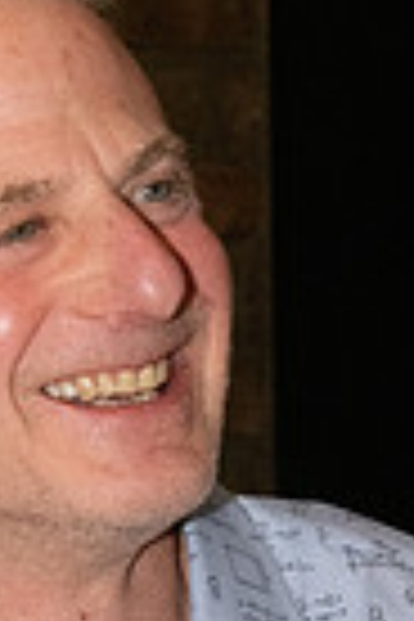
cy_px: 495
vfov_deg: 5.4
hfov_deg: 3.6
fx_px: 6572
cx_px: 81
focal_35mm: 381
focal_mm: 78
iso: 5000
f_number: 10
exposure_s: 1/200
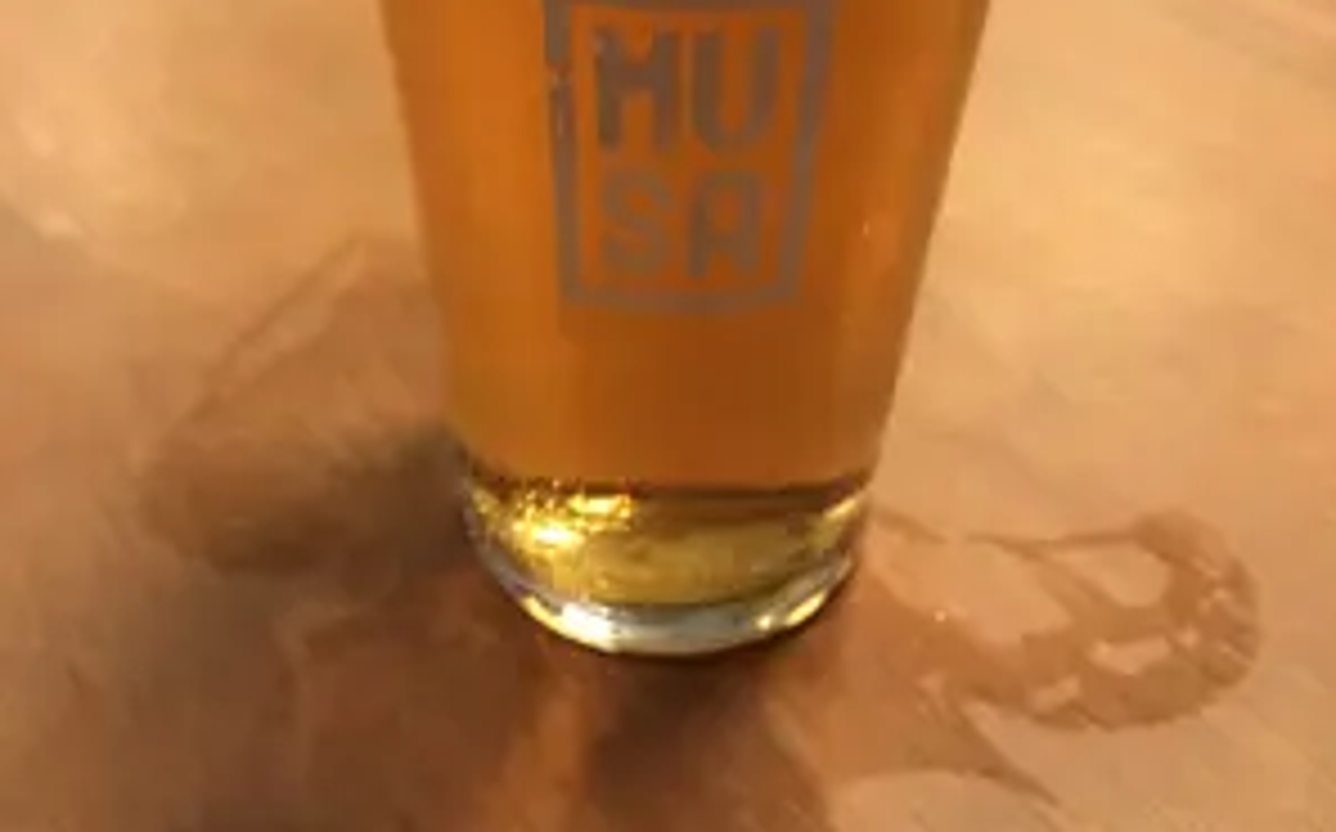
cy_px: 81
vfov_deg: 30.5
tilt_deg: -27.0
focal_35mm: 40
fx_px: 1455
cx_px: 670
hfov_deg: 49.3
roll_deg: -1.4
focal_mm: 3.99
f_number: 1.8
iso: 100
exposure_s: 1/17
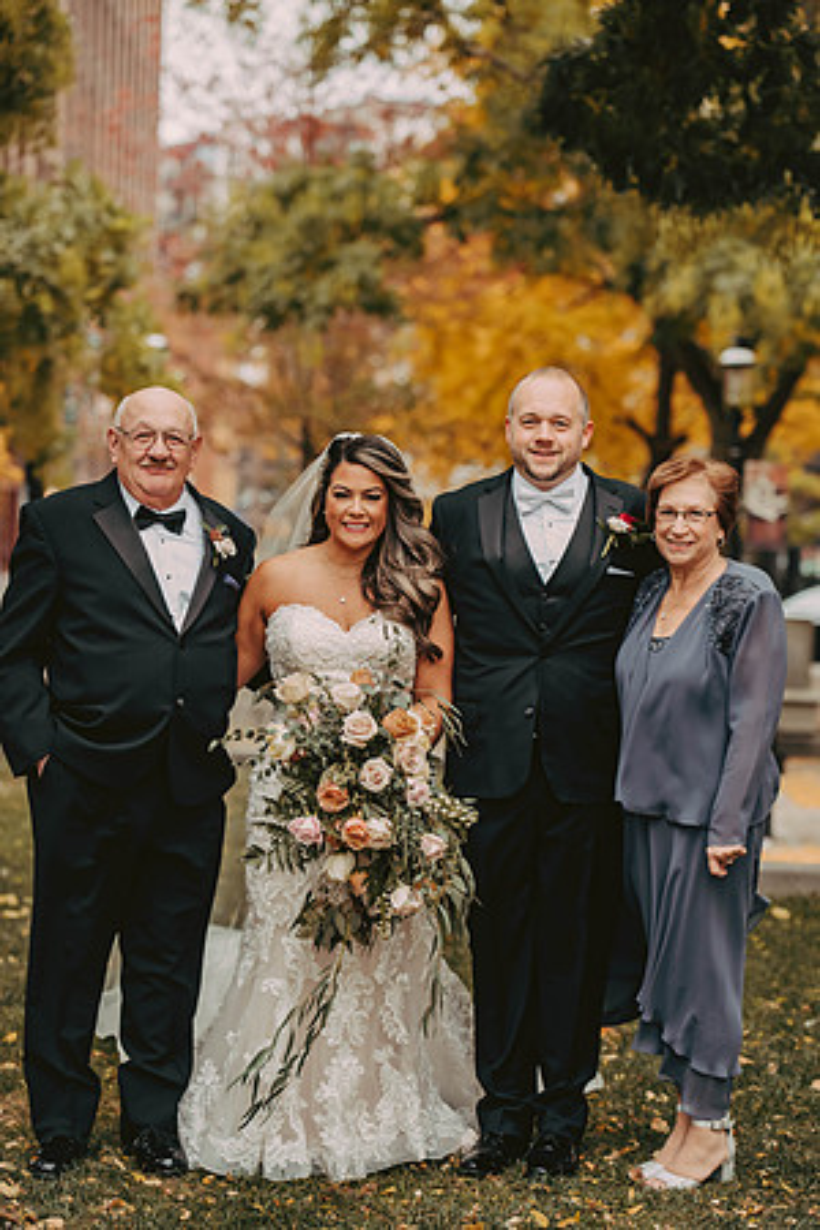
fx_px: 3143
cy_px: 615
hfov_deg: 14.9
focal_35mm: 92
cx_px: 410
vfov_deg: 22.1
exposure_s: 1/640
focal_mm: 92
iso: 800
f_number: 3.2
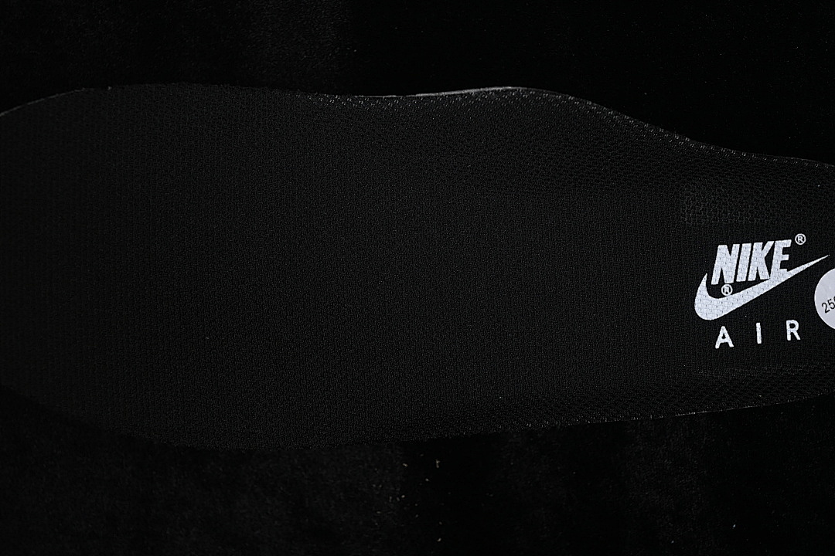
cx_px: 418
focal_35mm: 75
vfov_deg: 18.2
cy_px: 278
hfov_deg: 27.0
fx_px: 1739
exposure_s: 1/50
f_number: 6.3
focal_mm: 50
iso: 160
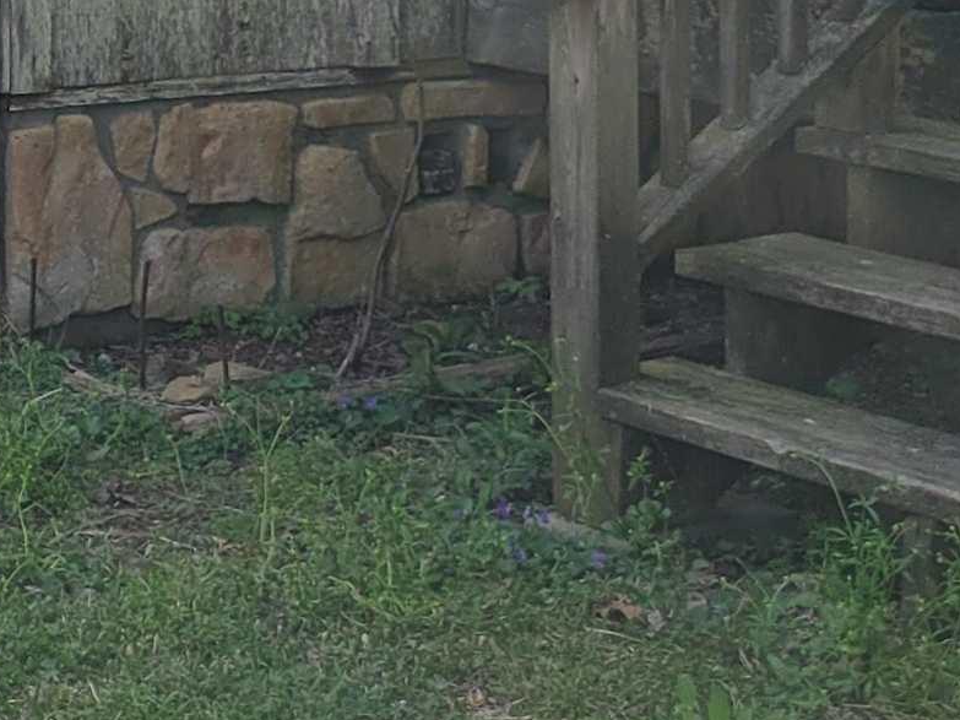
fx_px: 2828
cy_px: -394
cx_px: -468
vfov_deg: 13.6
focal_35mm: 102
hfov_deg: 17.4
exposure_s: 1/2049
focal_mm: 5.4
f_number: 1.8
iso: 40
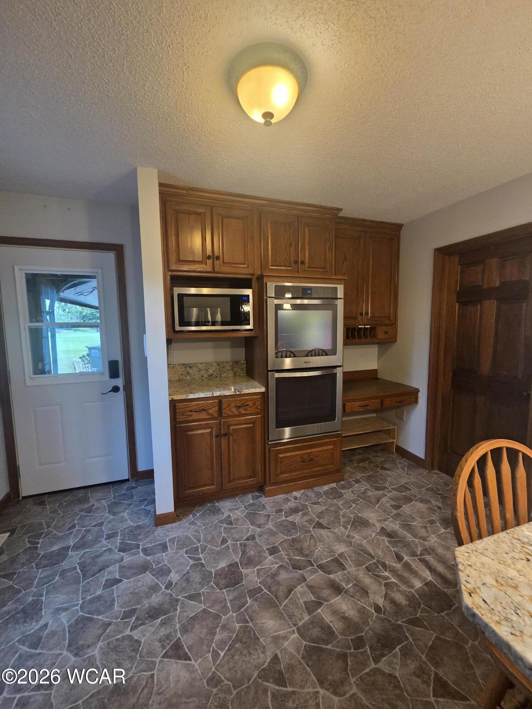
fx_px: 266
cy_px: 354
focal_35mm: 13
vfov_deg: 106.2
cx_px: 266
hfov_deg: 89.9
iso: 640
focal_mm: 2.2
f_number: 2.2
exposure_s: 1/60
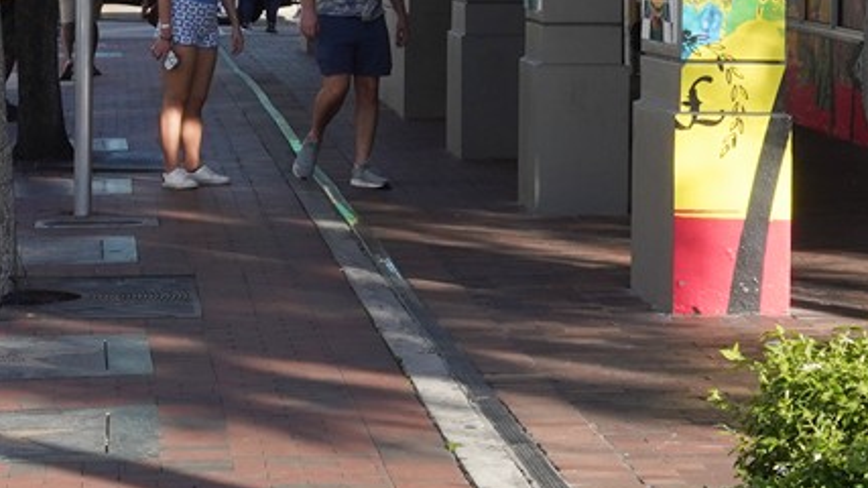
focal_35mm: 162
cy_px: 51
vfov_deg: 7.5
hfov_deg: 13.2
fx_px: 3728
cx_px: 142
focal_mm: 33
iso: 400
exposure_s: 1/100
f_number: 20
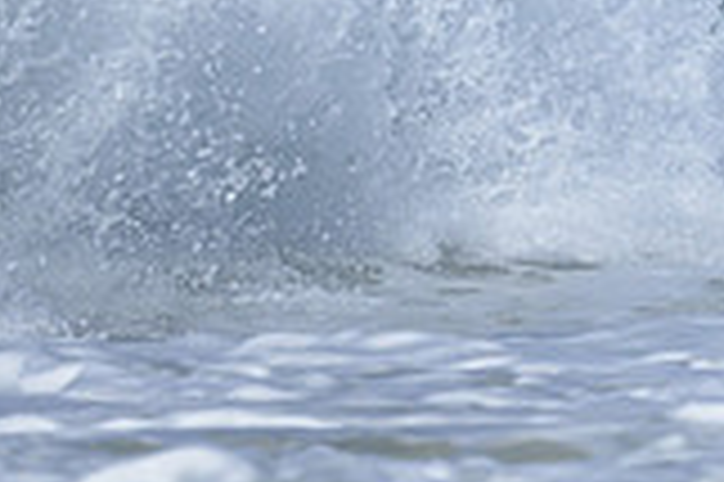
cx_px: 1206
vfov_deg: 0.3
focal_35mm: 3970
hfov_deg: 0.5
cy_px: -381
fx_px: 79759
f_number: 6.3
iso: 280
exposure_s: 1/2000
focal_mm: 800
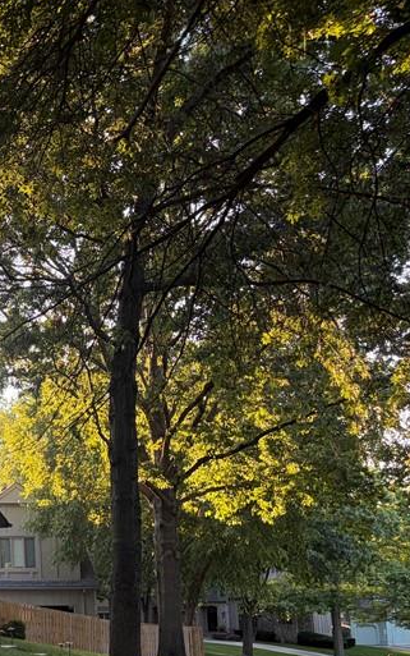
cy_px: 480
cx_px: -234
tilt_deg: +7.7
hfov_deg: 19.9
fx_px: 982
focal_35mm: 55
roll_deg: +1.0
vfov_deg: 36.2
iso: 50
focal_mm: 5.96
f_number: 1.6
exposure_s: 1/202
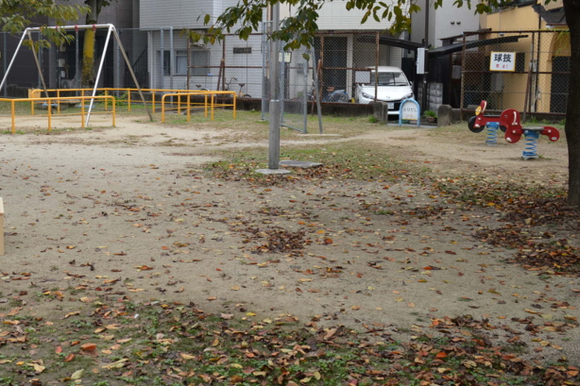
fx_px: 805
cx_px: 181
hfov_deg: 39.0
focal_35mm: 50
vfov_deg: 27.0
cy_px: 167
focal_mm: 20
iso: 110
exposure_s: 1/125
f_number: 5.6
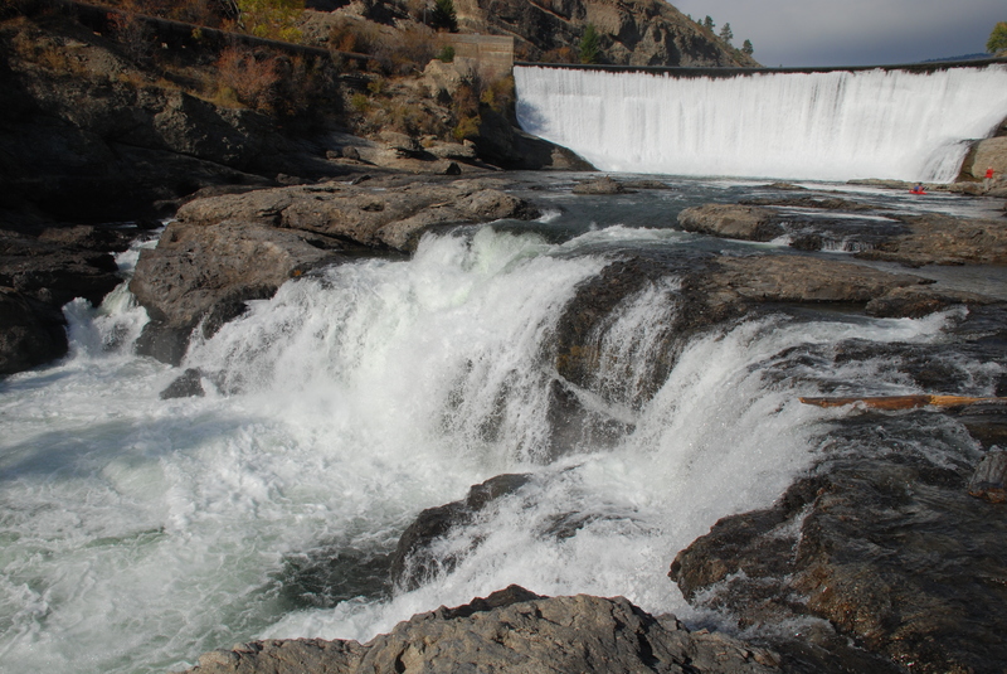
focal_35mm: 27
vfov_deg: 48.0
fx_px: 756
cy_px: 337
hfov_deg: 67.3
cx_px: 504
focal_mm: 18
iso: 200
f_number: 10
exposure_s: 1/400
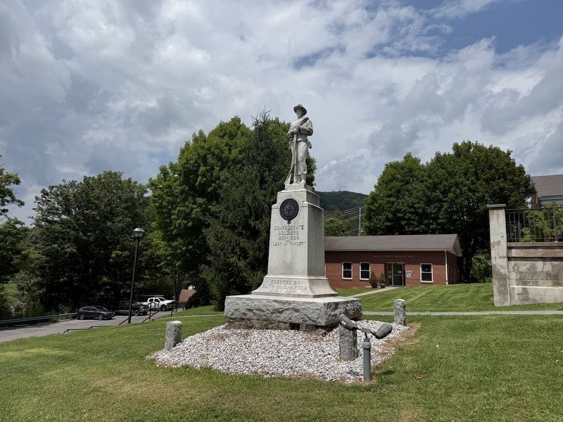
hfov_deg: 71.6
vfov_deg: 56.8
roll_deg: -2.4
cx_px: 282
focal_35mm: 24
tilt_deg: +8.0
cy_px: 211
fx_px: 390
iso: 80
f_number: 1.78
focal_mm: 6.76
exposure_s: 1/10309
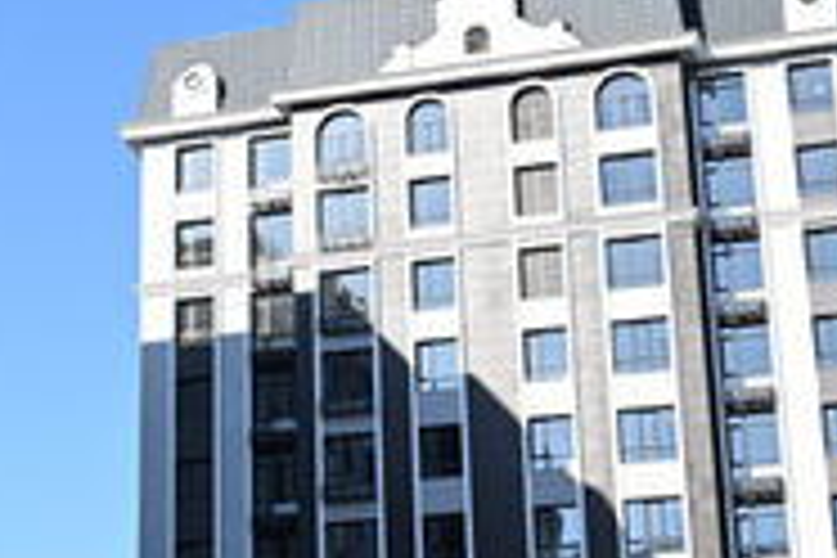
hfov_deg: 19.5
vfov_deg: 13.3
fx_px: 2395
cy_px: 153
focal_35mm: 103
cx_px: 112
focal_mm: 24
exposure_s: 1/3200
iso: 500
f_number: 4
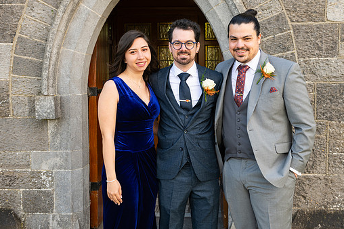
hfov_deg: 41.1
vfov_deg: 28.0
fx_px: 458
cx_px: 190
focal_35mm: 48
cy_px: 99
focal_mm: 42
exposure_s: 1/160
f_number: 5
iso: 160
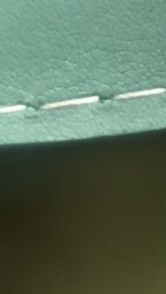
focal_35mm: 640
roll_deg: +0.6
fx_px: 4995
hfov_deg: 1.8
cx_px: 1033
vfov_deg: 3.3
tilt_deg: +10.6
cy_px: -758
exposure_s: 1/188
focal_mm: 6.6
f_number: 2.8
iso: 20
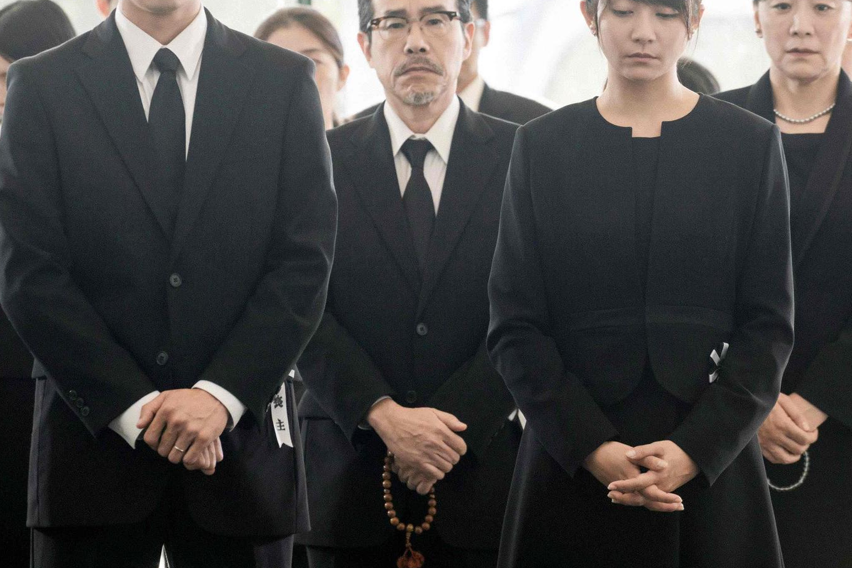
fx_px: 6840
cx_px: 408
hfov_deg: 7.1
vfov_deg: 4.8
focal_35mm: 289
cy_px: 188
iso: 400
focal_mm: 197
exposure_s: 1/100
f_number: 5.6
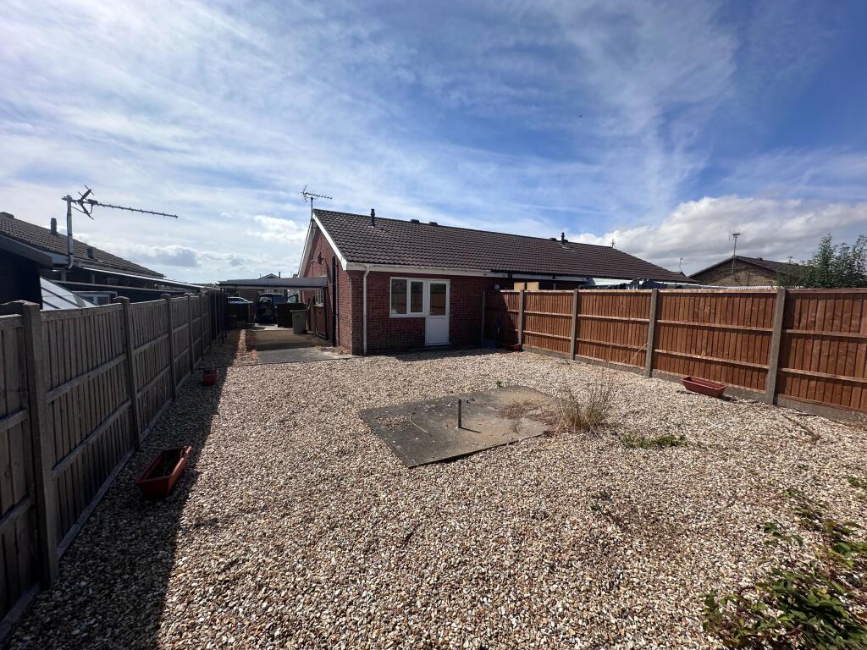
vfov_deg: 85.7
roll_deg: -1.2
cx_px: 434
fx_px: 351
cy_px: 325
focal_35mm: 14
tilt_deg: -4.3
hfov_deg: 102.1
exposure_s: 1/2747
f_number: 2.2
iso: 50
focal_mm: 2.22
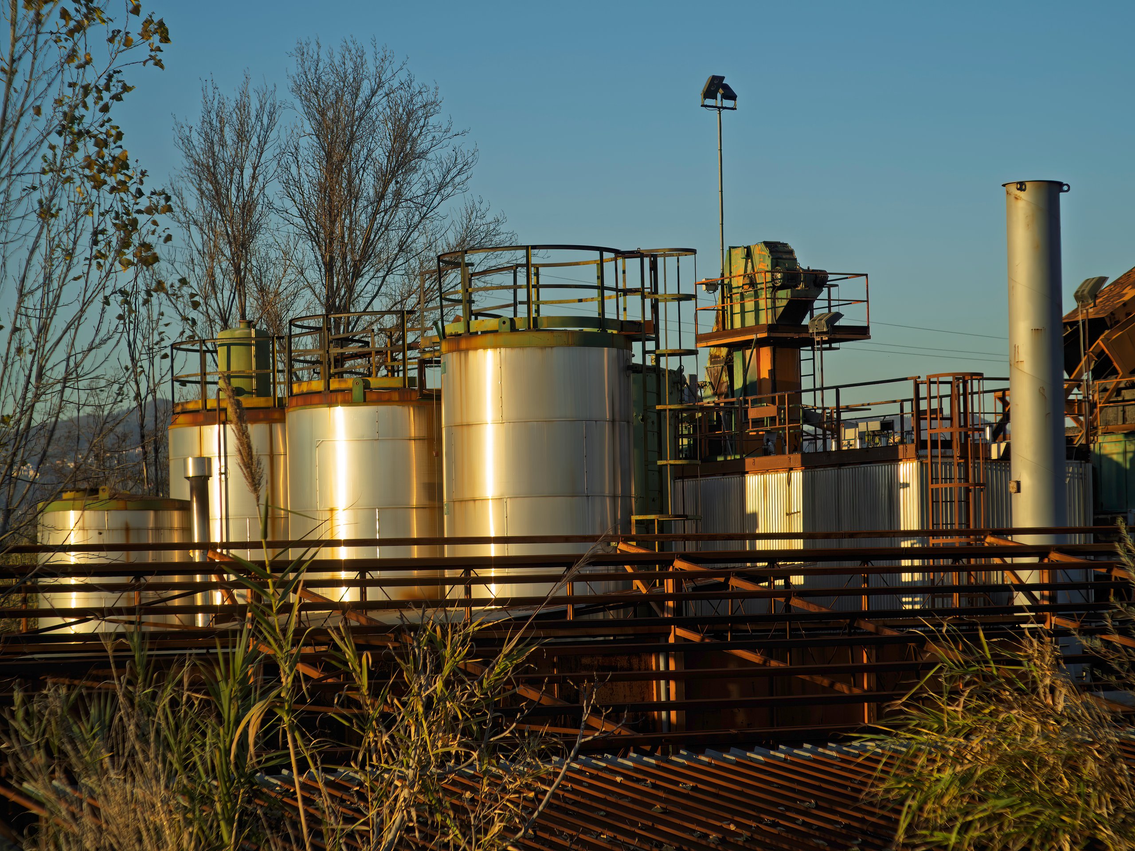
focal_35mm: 100
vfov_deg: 14.8
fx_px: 3279
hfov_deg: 19.6
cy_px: 426
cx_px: 568
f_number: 1.2
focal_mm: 50
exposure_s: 1/1000
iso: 200
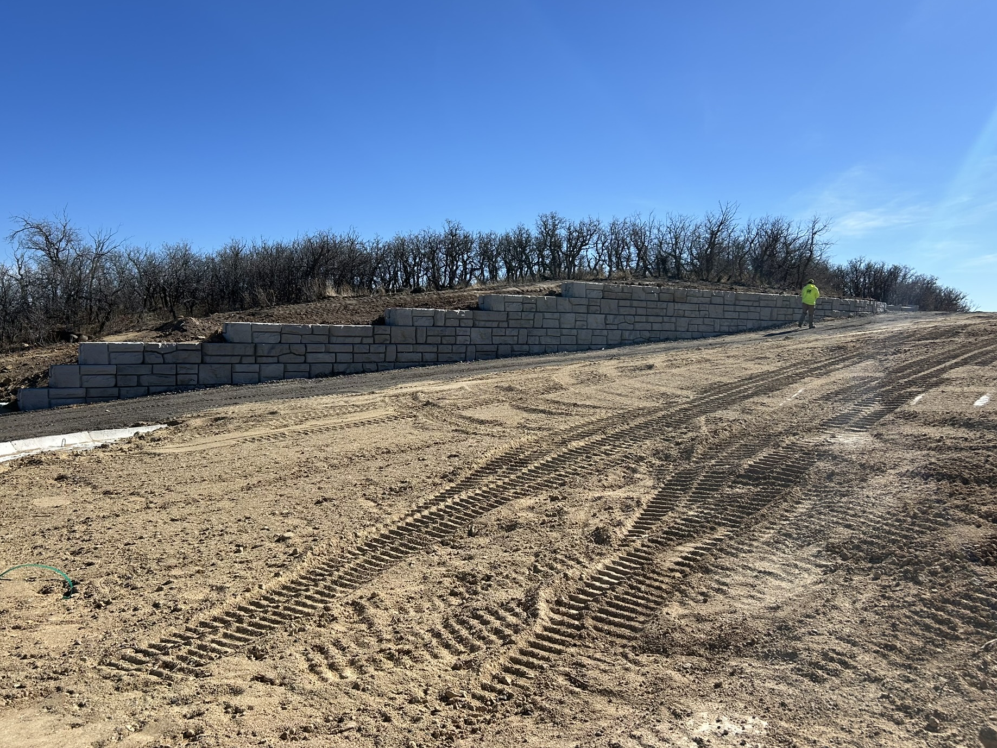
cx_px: 477
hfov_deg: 61.6
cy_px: 340
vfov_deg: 48.2
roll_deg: -1.0
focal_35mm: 29
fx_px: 835
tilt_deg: +0.2
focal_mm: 5.7
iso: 50
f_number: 1.5
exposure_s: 1/5076
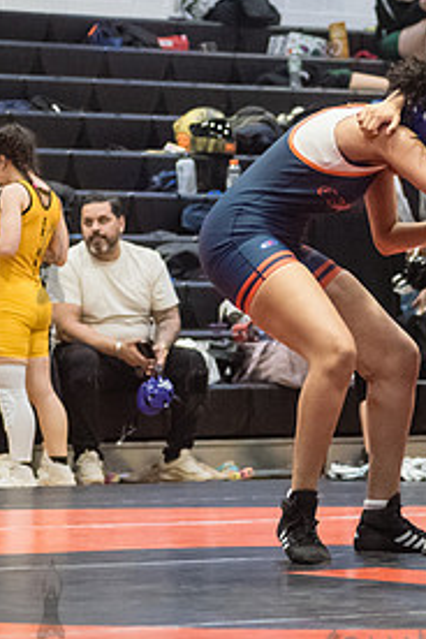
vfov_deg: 10.0
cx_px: 507
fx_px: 3656
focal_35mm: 206
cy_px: 307
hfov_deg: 6.6
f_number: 3.5
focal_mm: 86
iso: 8000
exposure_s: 1/400
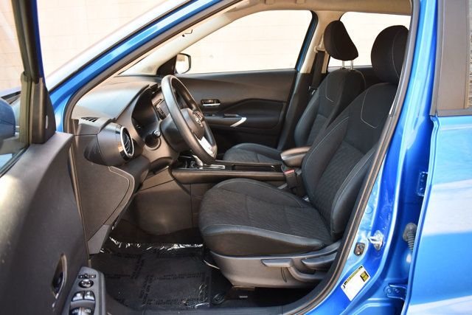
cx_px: 236
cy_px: 158
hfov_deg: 67.4
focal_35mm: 27
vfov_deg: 48.0
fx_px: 354
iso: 800
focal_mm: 18
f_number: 3.5
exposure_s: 1/160
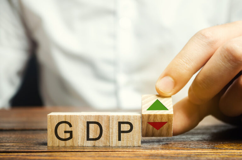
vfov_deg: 16.5
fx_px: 554
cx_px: 121
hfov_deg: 24.7
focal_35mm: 82
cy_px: 80
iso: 100
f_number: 5.6
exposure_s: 1/125
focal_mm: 55
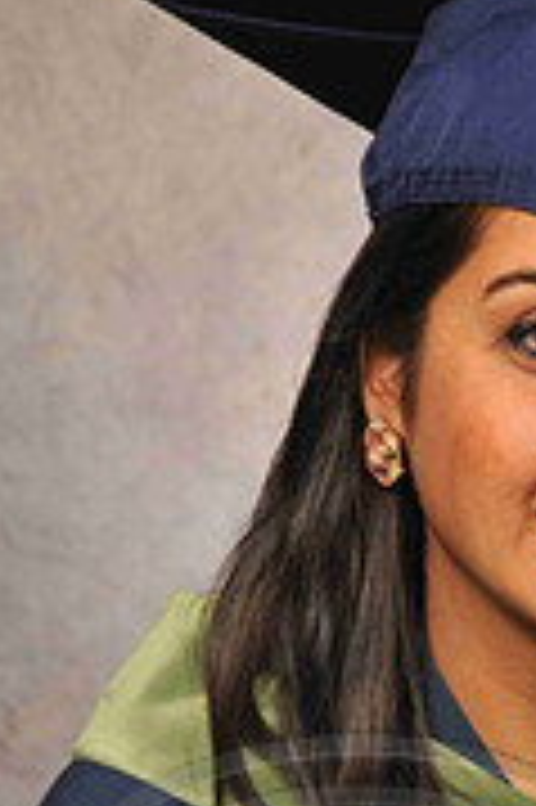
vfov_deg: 5.2
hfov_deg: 3.5
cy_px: 590
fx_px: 8866
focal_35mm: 396
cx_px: 552
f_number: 5.6
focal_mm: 105
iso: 200
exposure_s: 1/60
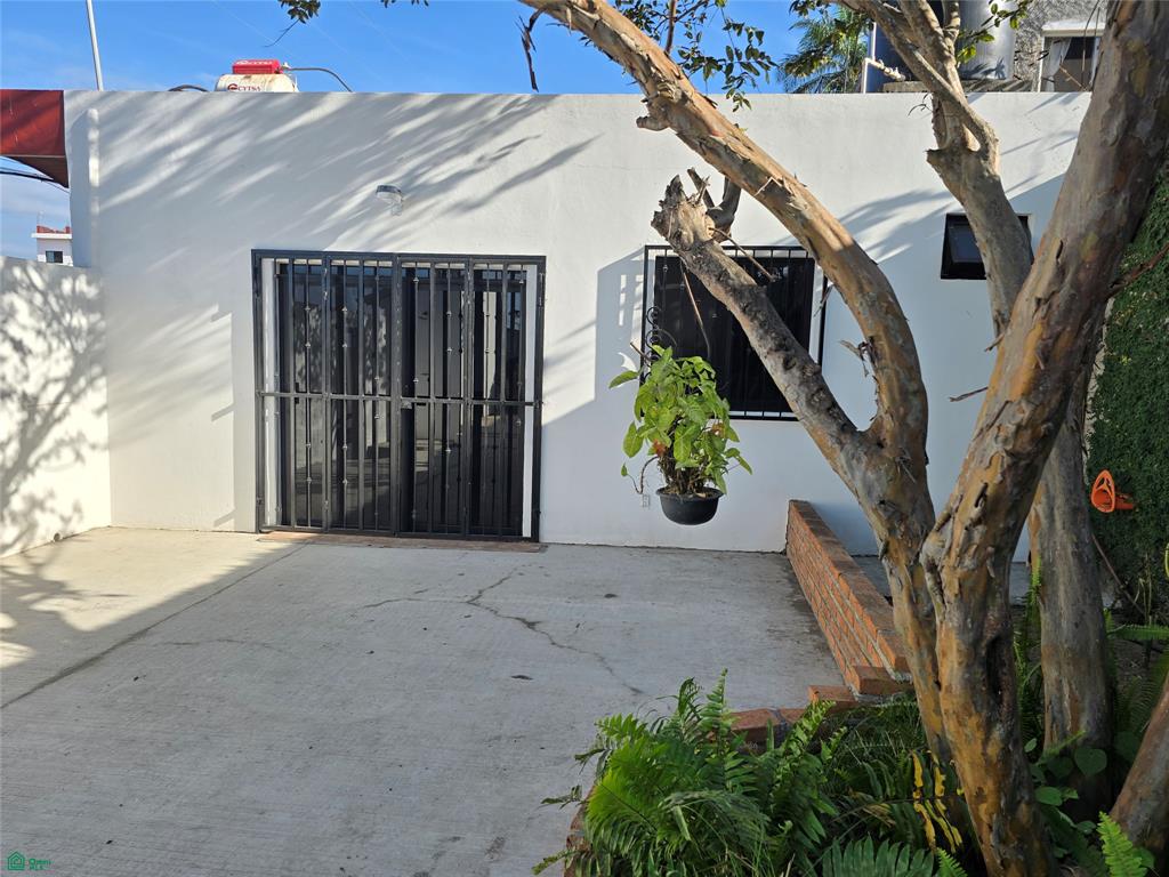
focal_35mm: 23
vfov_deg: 58.9
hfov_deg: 73.9
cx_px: 584
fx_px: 777
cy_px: 438
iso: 12
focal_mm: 6.3
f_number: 1.7
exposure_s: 1/586
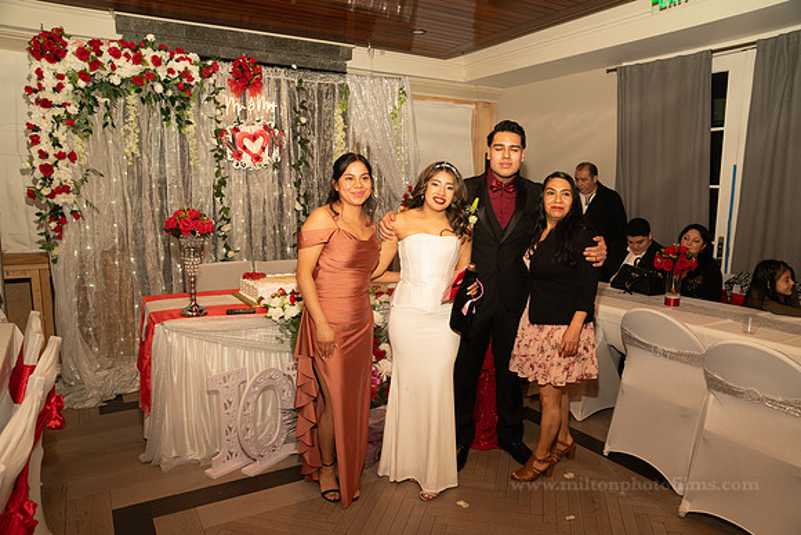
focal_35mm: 24
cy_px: 268
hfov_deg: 73.7
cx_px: 400
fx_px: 534
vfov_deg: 53.2
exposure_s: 1/80
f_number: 4
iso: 500
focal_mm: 24
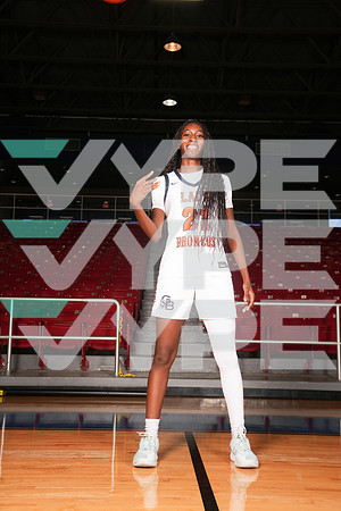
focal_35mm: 41
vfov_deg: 47.4
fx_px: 582
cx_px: 170
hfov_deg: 32.6
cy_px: 256
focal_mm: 41
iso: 400
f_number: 6.3
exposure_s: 1/200
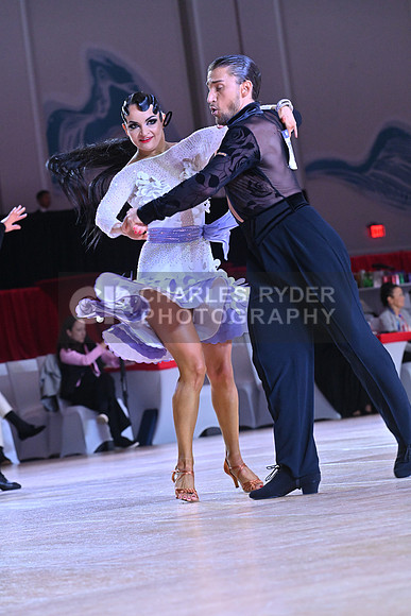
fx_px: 2310
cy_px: 308
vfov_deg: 15.2
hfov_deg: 10.2
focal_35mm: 135
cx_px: 206
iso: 4000
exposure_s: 1/400
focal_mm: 135
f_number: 6.3
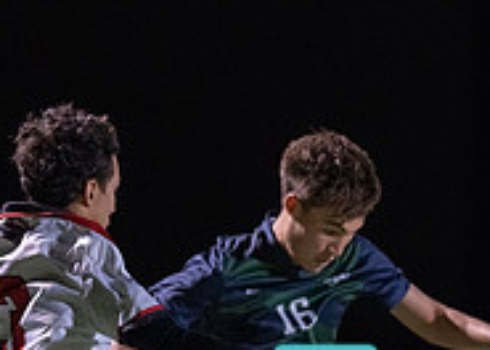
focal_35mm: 702
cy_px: 274
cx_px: 460
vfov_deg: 2.1
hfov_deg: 2.9
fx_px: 9766
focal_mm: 135
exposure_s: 1/1000
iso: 1250
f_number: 1.8
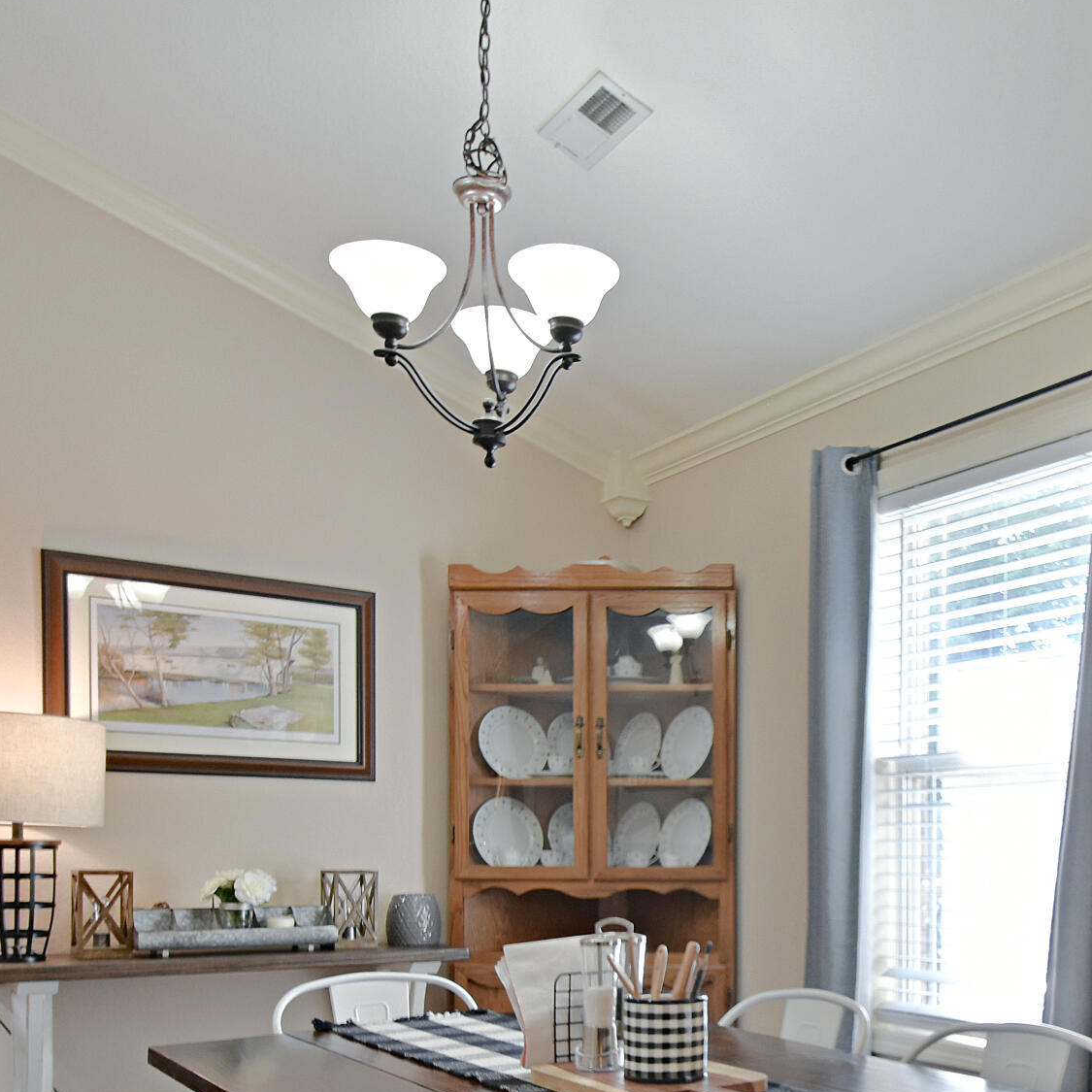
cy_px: 895
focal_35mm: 34
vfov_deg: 45.6
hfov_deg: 46.3
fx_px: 1213
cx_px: 847
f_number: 6.3
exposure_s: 1/20
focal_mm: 10
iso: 640
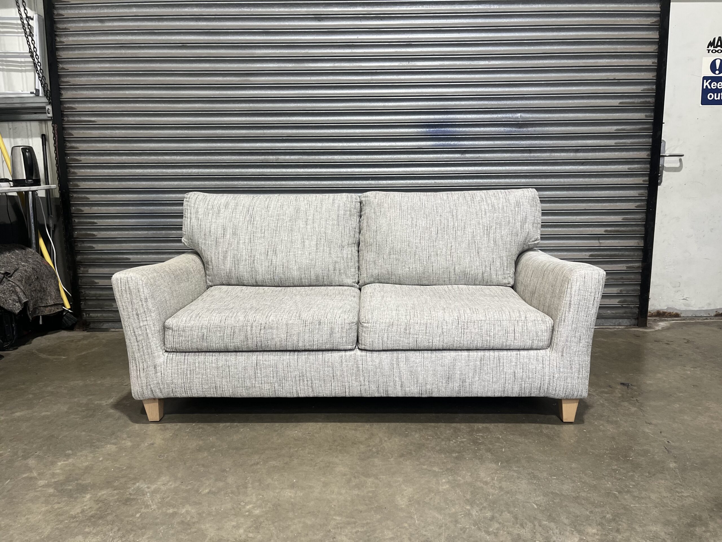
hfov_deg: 67.3
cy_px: 271
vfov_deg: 53.1
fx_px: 542
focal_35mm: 26
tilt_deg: -8.6
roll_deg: +1.9
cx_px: 361
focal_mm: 5.1
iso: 125
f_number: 1.6
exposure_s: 1/100
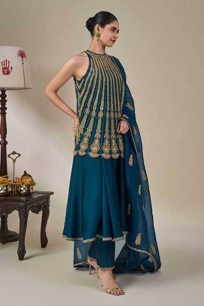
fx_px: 408
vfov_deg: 41.1
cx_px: 102
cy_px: 153
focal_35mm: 48
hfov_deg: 28.1
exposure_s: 1/160
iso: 250
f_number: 5.6
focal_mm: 48
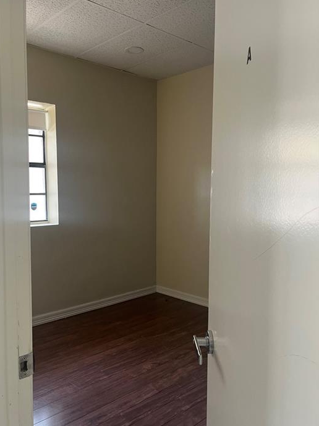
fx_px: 357
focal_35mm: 29
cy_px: 221
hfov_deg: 48.1
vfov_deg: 61.7
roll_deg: -1.7
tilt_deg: -6.0
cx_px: 142
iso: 200
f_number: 1.6
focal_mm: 5.1
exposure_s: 1/60
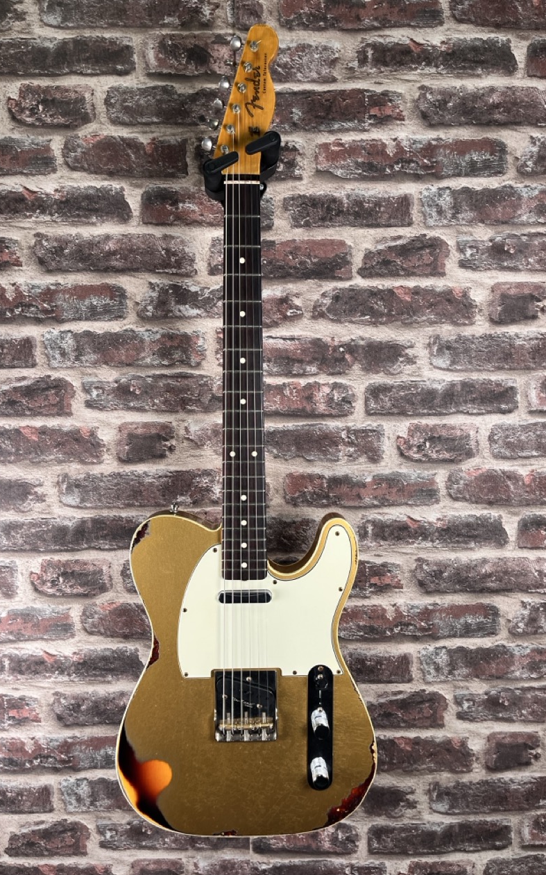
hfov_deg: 44.5
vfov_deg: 66.5
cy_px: 433
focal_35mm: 28
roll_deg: +1.3
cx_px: 257
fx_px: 667
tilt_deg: -4.6
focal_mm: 5.1
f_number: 1.6
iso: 64
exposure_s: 1/121
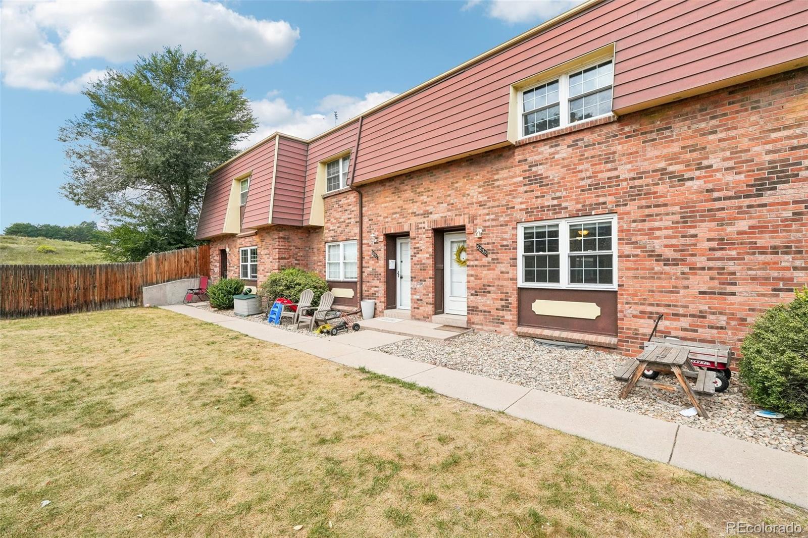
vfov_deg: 77.3
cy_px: 269
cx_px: 404
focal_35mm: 15
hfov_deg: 100.4
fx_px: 337
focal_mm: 10
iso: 800
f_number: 8
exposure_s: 1/2000
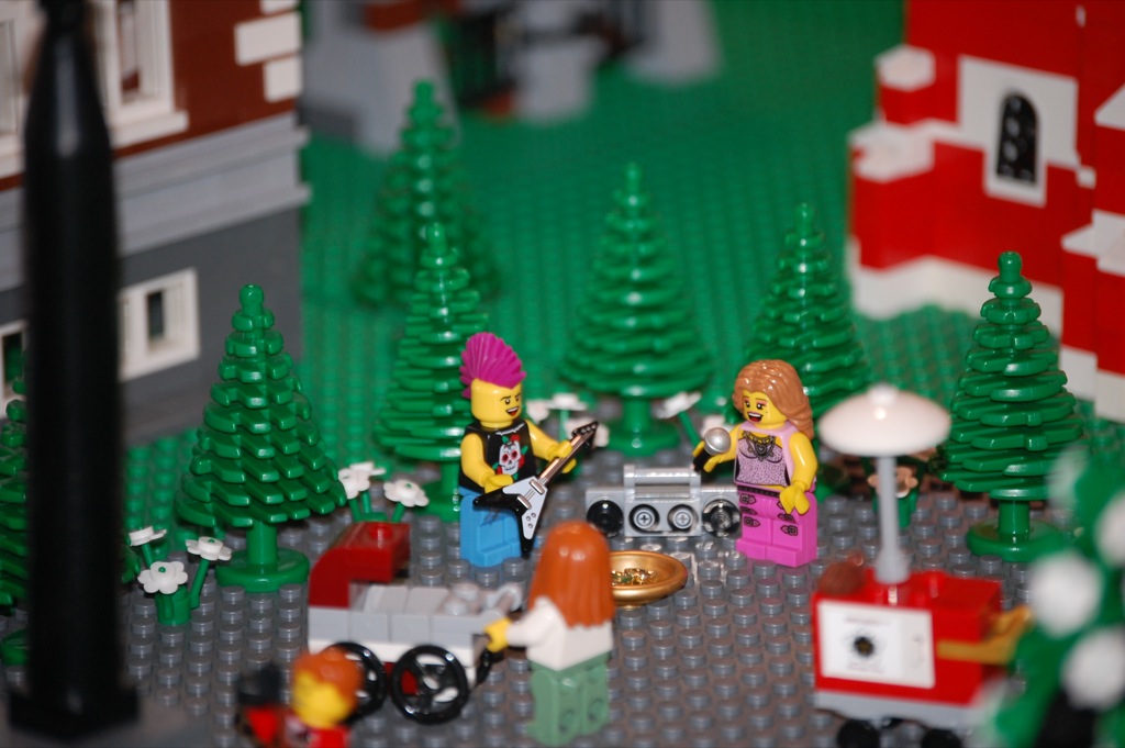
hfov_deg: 11.0
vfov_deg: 7.3
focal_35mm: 188
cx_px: 562
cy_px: 374
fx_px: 5855
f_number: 5
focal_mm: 125
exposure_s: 1/60
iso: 400
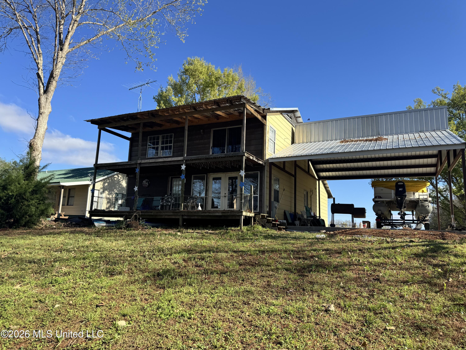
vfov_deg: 56.8
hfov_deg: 71.6
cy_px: 175
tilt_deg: +10.8
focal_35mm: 24
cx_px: 233
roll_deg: -2.4
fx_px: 323
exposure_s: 1/2833
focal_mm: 6.76
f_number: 1.78
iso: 80
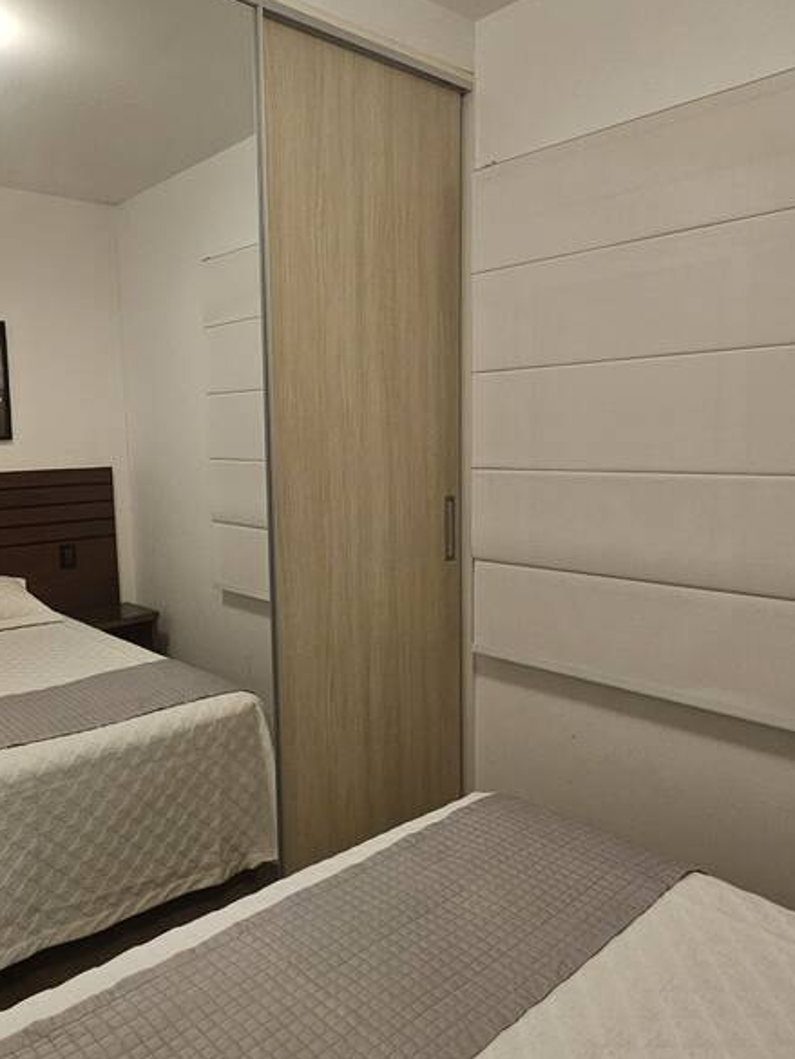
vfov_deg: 71.6
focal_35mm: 24
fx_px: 735
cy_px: 536
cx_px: 350
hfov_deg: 56.7
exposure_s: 1/60
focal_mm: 2.2
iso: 250
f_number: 2.2
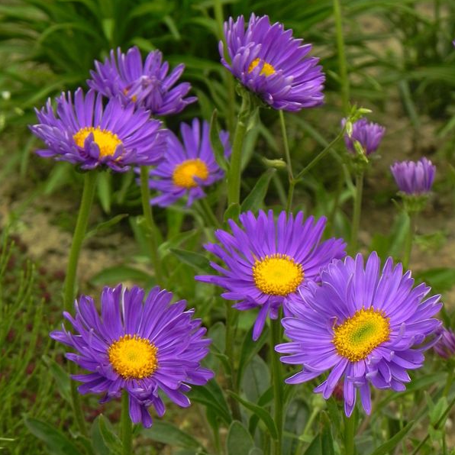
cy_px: 263
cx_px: 228
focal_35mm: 153
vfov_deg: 11.4
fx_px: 2275
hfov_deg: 11.4
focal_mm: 23
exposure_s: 1/640
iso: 160
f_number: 5
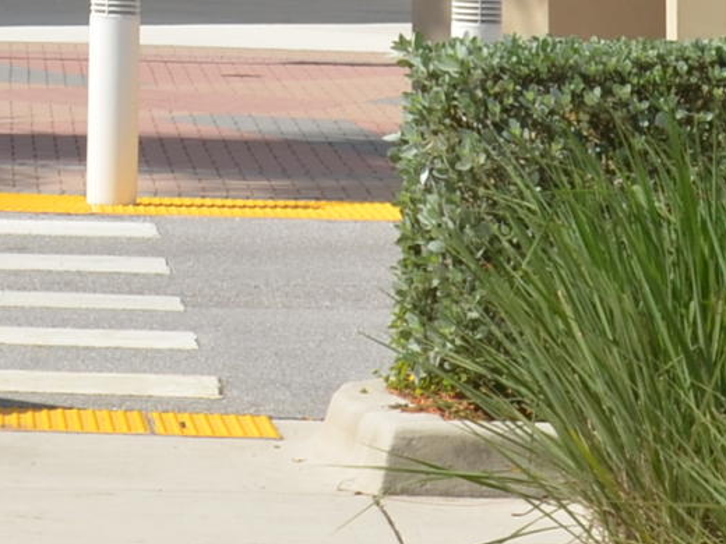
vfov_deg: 5.0
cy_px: -801
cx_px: -410
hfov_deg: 6.7
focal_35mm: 291
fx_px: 6098
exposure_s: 1/250
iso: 200
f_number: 8
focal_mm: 35
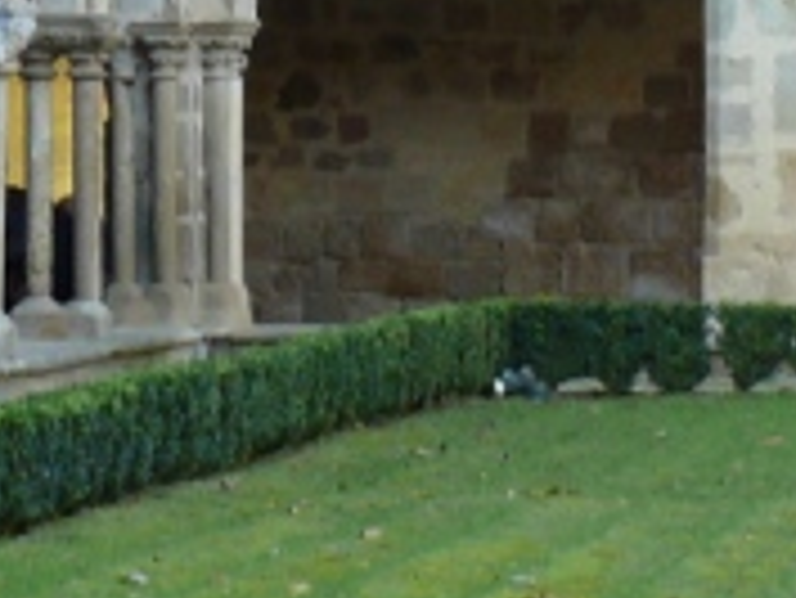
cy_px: 166
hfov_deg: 9.7
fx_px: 4648
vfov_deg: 7.4
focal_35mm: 202
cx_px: -135
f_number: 2.8
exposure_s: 1/60
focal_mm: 7.4
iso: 100
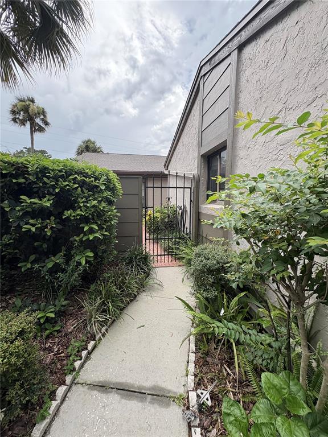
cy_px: 218
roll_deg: -0.8
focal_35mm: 14
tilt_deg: -6.5
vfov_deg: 102.1
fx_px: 177
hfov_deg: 85.7
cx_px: 164
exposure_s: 1/533
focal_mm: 2.22
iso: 64
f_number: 2.2
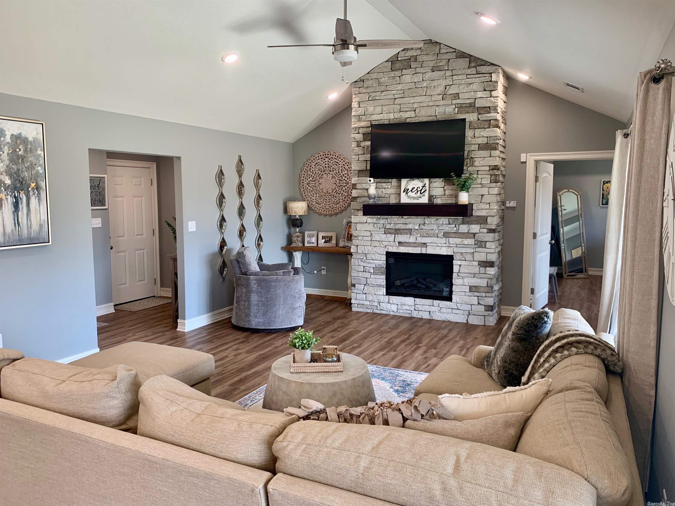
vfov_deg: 53.1
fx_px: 507
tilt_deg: -5.4
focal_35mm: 26
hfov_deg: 67.3
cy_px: 253
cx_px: 338
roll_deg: -1.1
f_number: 1.8
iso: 64
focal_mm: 4.25
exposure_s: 1/60
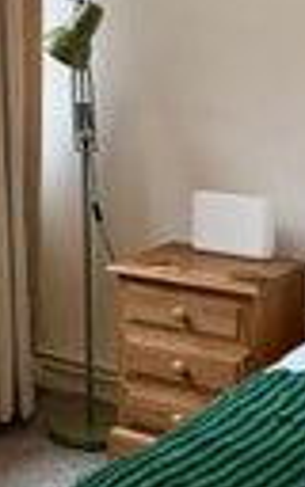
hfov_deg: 12.6
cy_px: 78
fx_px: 1317
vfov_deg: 20.7
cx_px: -152
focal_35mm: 99
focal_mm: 6.76
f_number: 1.78
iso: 200
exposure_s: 1/234
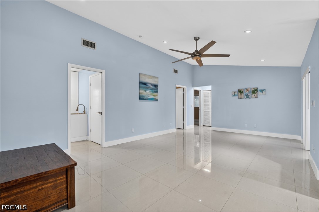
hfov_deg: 96.7
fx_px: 142
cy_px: 106
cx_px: 160
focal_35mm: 16
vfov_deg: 73.7
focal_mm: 16
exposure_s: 1/1.25
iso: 100
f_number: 9
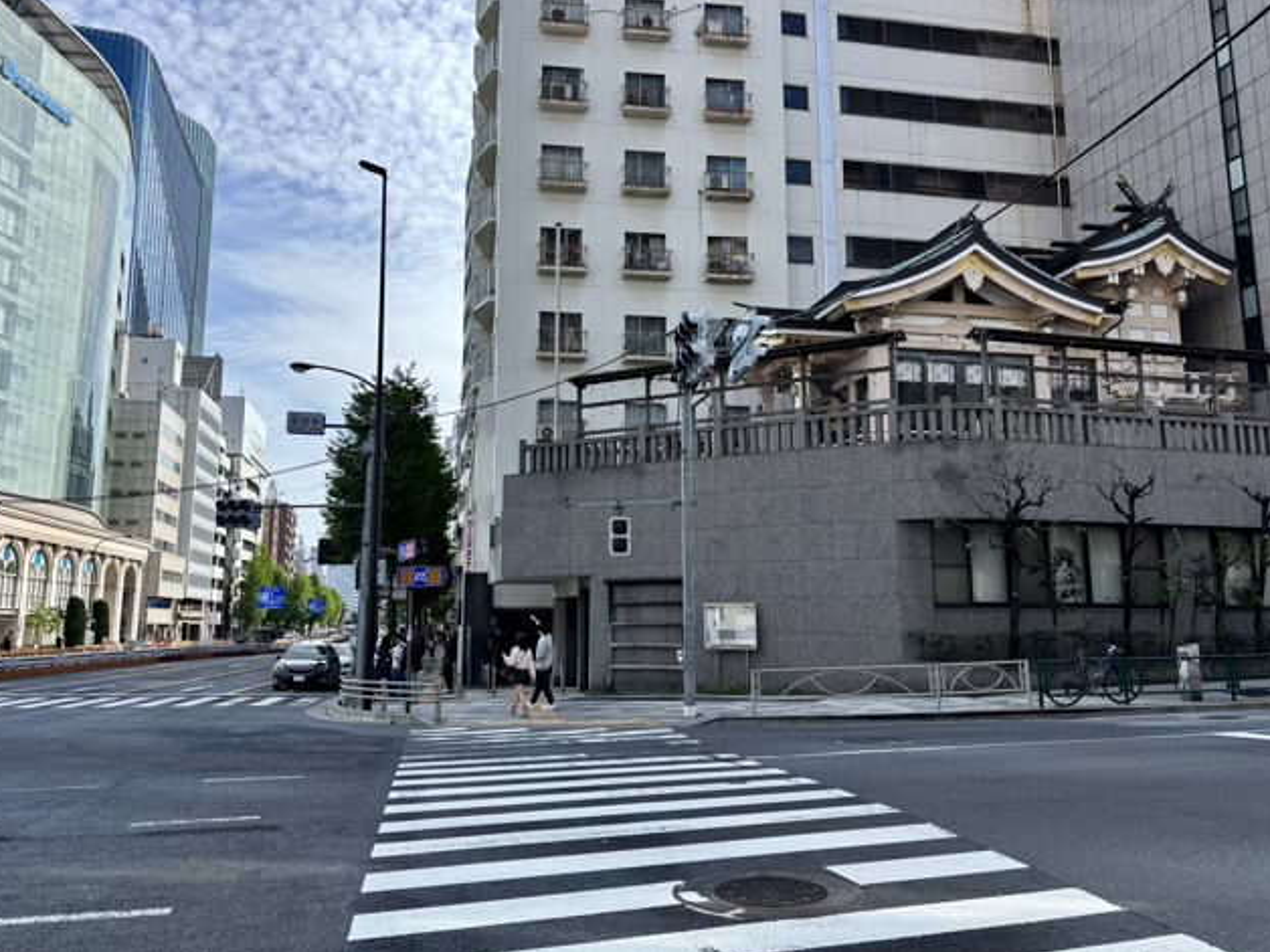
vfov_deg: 48.2
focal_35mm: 29
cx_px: 597
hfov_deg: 61.6
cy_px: 427
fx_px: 1064
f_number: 1.6
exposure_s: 1/2342
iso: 50
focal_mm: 5.96
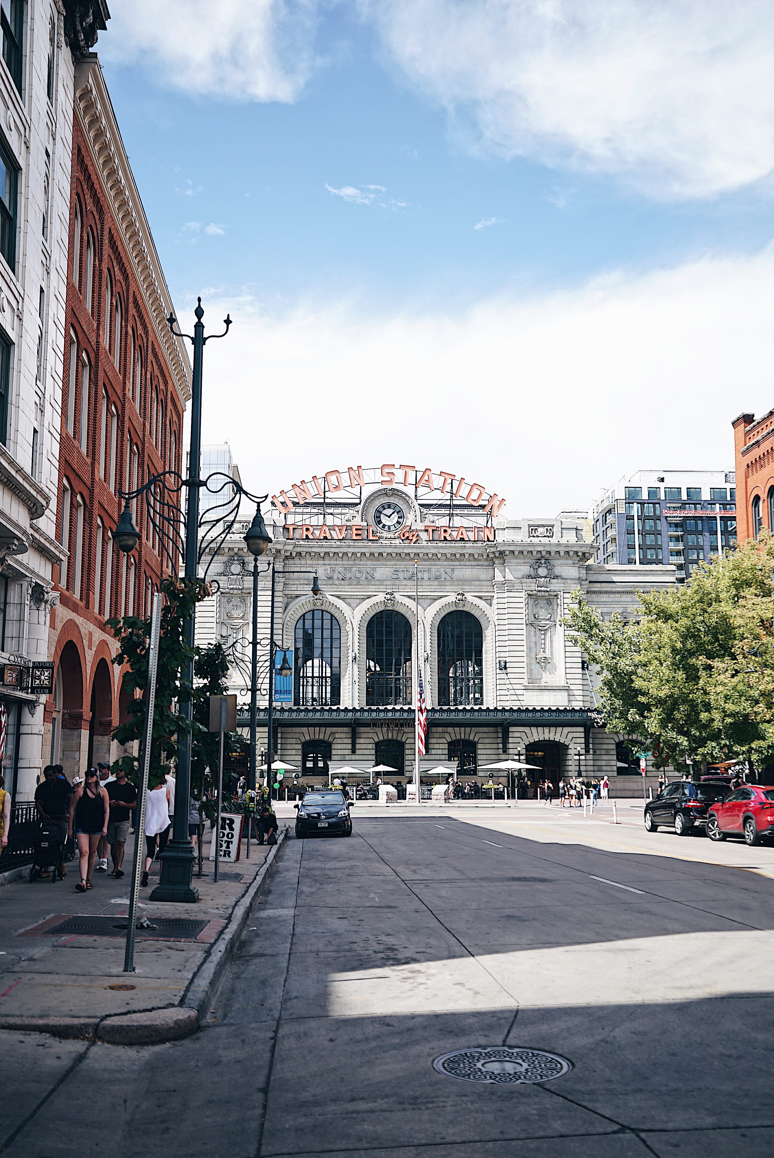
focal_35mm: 34
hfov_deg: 38.9
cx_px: 387
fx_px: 1095
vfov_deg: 55.8
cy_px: 579
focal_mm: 34
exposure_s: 1/1000
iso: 100
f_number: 2.8
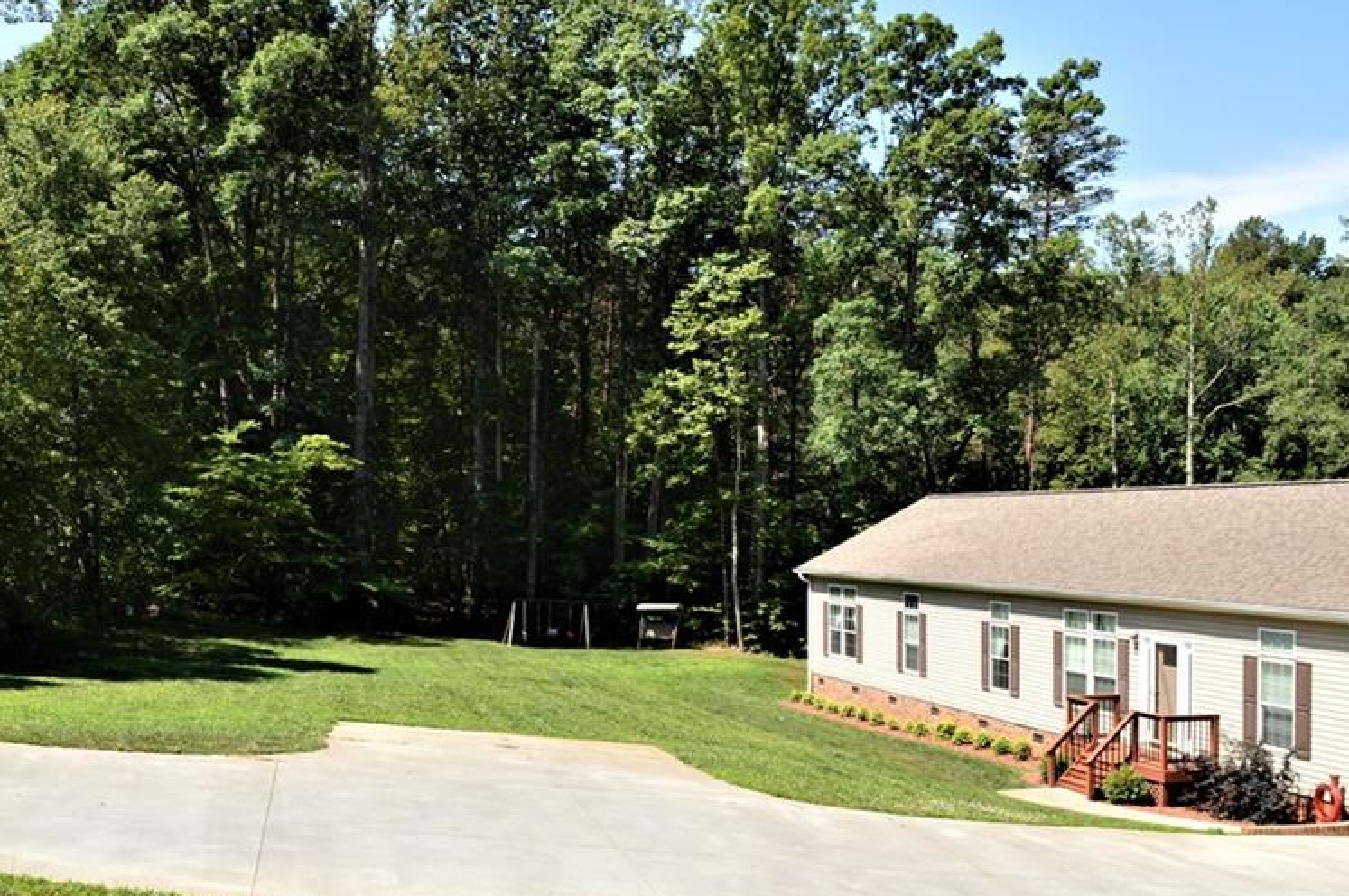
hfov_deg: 51.9
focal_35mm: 37
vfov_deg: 35.8
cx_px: 665
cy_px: 511
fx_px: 1385
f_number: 5.6
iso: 100
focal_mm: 18
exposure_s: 1/200
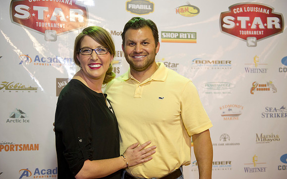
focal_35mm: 45
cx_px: 144
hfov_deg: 44.4
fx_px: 352
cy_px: 89
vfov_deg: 28.6
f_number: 2.8
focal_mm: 44
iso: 1250
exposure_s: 1/60
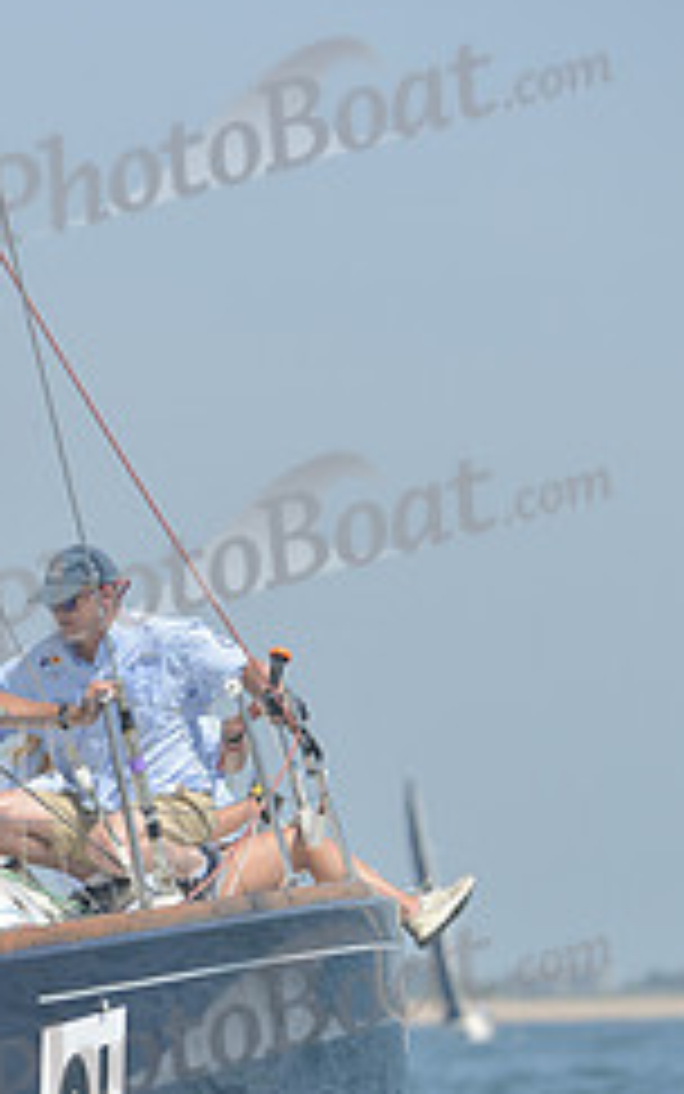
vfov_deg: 3.1
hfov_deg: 1.9
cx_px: -252
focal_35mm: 680
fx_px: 20270
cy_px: 844
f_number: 6.3
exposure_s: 1/1000
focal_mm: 280
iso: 280
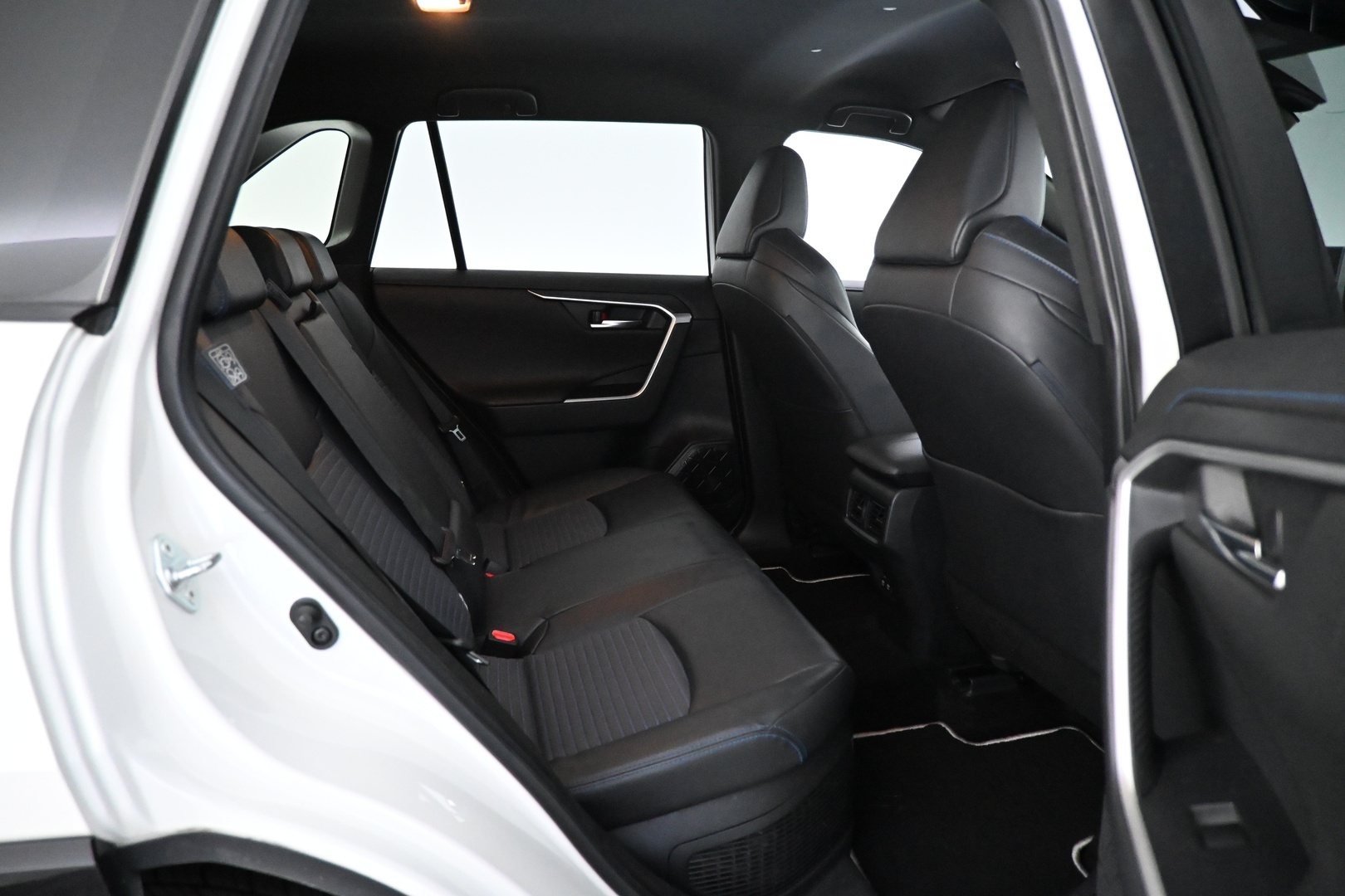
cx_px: 672
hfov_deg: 73.7
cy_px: 448
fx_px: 897
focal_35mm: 24
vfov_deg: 53.1
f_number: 3.5
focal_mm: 16
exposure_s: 1/60
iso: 7200
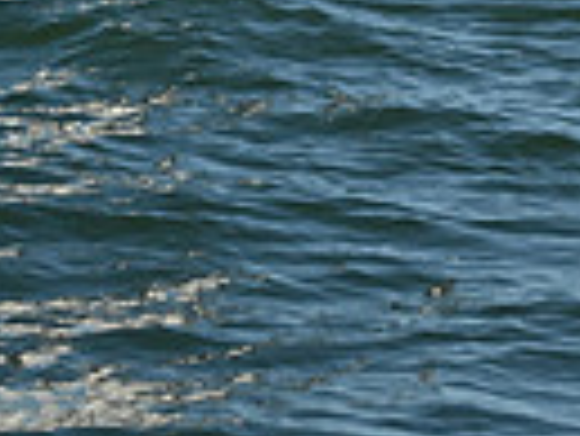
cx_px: 173
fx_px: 5065
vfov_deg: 4.7
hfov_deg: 6.6
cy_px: -814
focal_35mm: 302
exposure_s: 1/1250
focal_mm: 70
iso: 320
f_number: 8
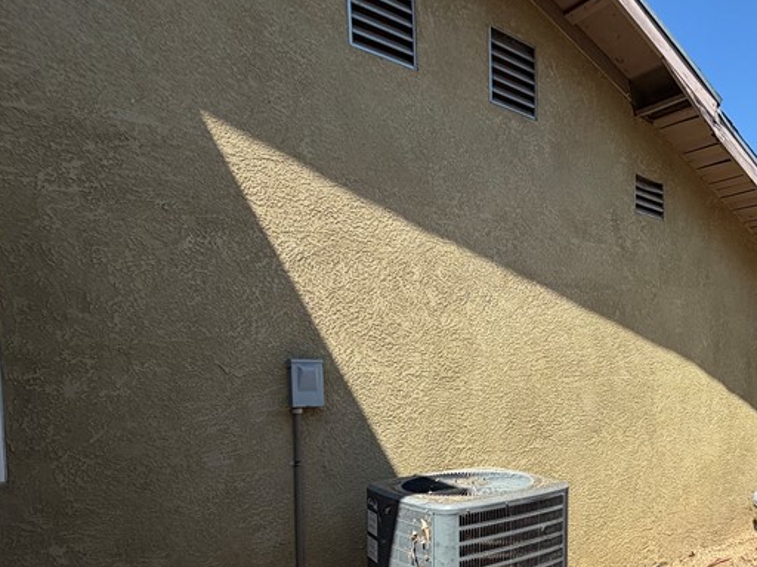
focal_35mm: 28
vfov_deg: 48.2
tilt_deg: +0.0
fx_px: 612
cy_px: 410
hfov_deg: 55.2
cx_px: 679
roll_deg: +1.9
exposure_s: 1/770
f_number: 2.2
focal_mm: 2.22
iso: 25
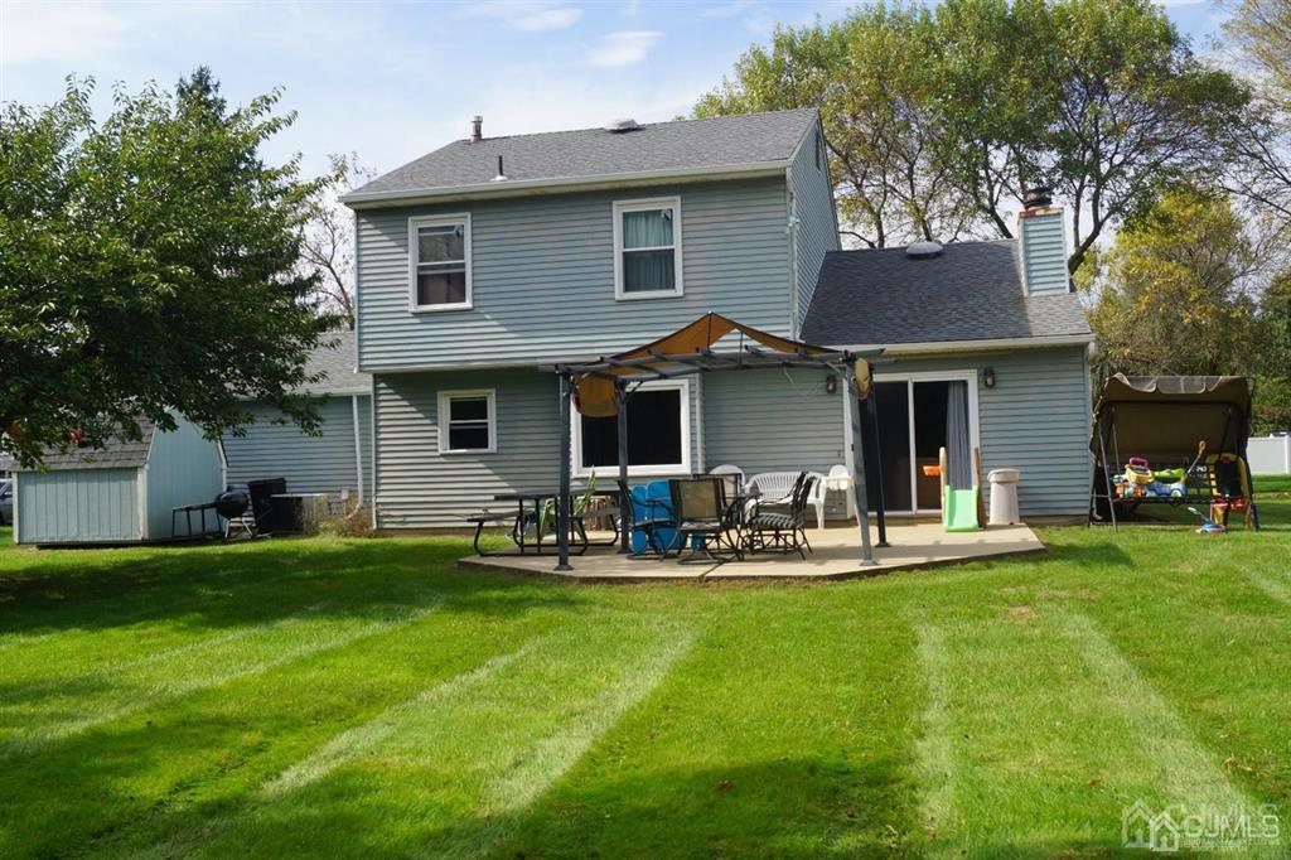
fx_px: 1291
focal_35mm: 36
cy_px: 430
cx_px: 646
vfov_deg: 36.8
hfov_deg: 53.1
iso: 100
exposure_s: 1/125
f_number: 13
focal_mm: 24
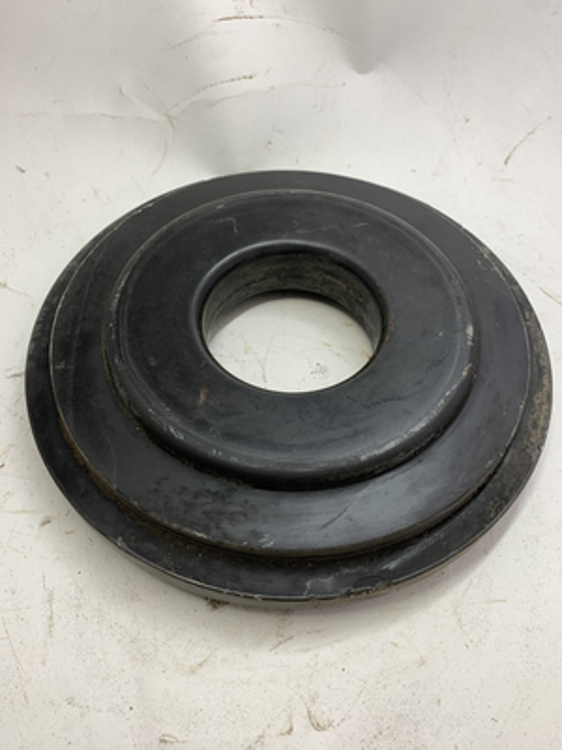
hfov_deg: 53.1
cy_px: 375
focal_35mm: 26
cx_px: 281
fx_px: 563
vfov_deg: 67.3
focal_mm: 4.25
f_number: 1.8
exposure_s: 1/120
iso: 40
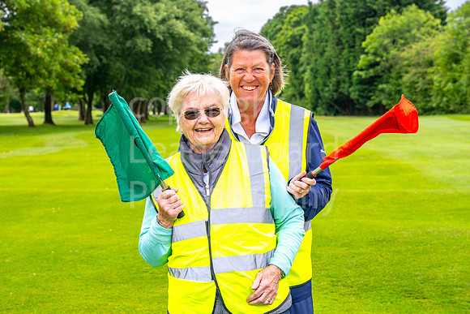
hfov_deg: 30.0
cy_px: 160
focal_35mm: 67
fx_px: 876
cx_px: 214
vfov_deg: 20.3
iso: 400
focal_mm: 58
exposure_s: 1/500
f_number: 6.3
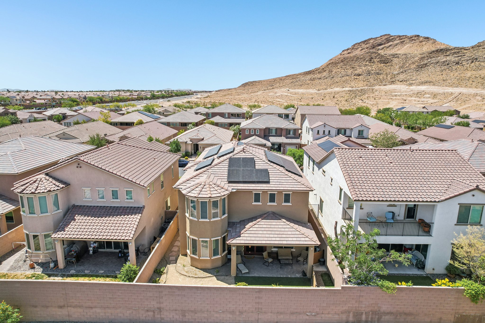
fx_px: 296
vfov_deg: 57.2
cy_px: 162
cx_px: 242
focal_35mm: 22
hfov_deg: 78.6
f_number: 2.8
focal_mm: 8.4
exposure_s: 1/1500
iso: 130
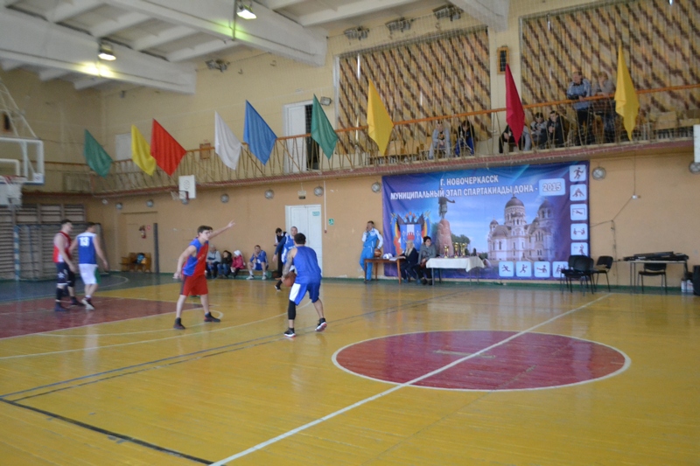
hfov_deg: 57.2
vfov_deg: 40.0
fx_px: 641
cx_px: 350
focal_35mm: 33
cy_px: 233
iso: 3200
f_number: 3.8
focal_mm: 22
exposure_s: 1/400
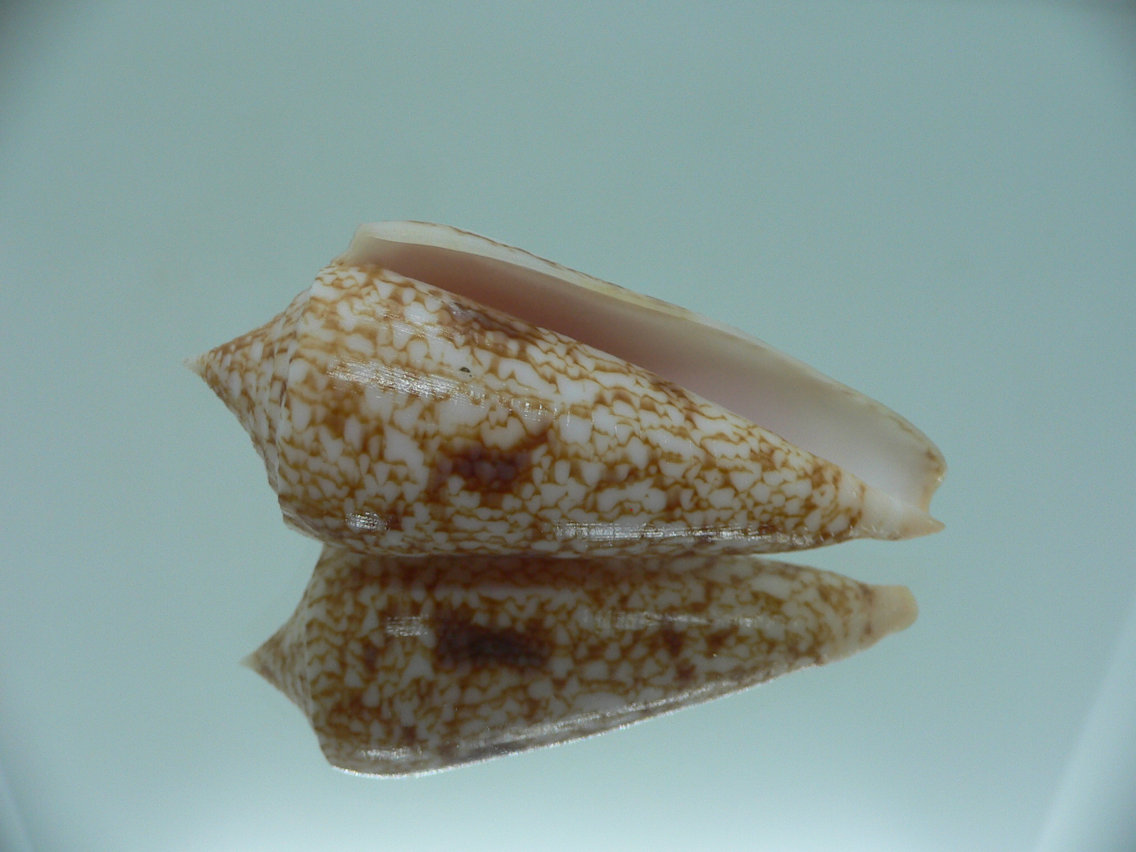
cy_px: 426
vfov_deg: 40.7
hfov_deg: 52.6
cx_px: 568
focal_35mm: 35
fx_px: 1149
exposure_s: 1/60
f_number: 2.8
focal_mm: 4.6
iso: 80
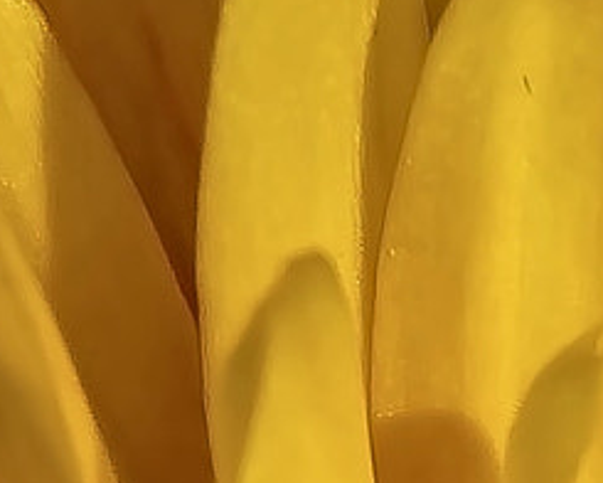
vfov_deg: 0.9
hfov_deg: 1.2
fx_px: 29482
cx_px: 1735
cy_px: 1259
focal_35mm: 1652
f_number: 16
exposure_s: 1/400
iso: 640
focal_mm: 180
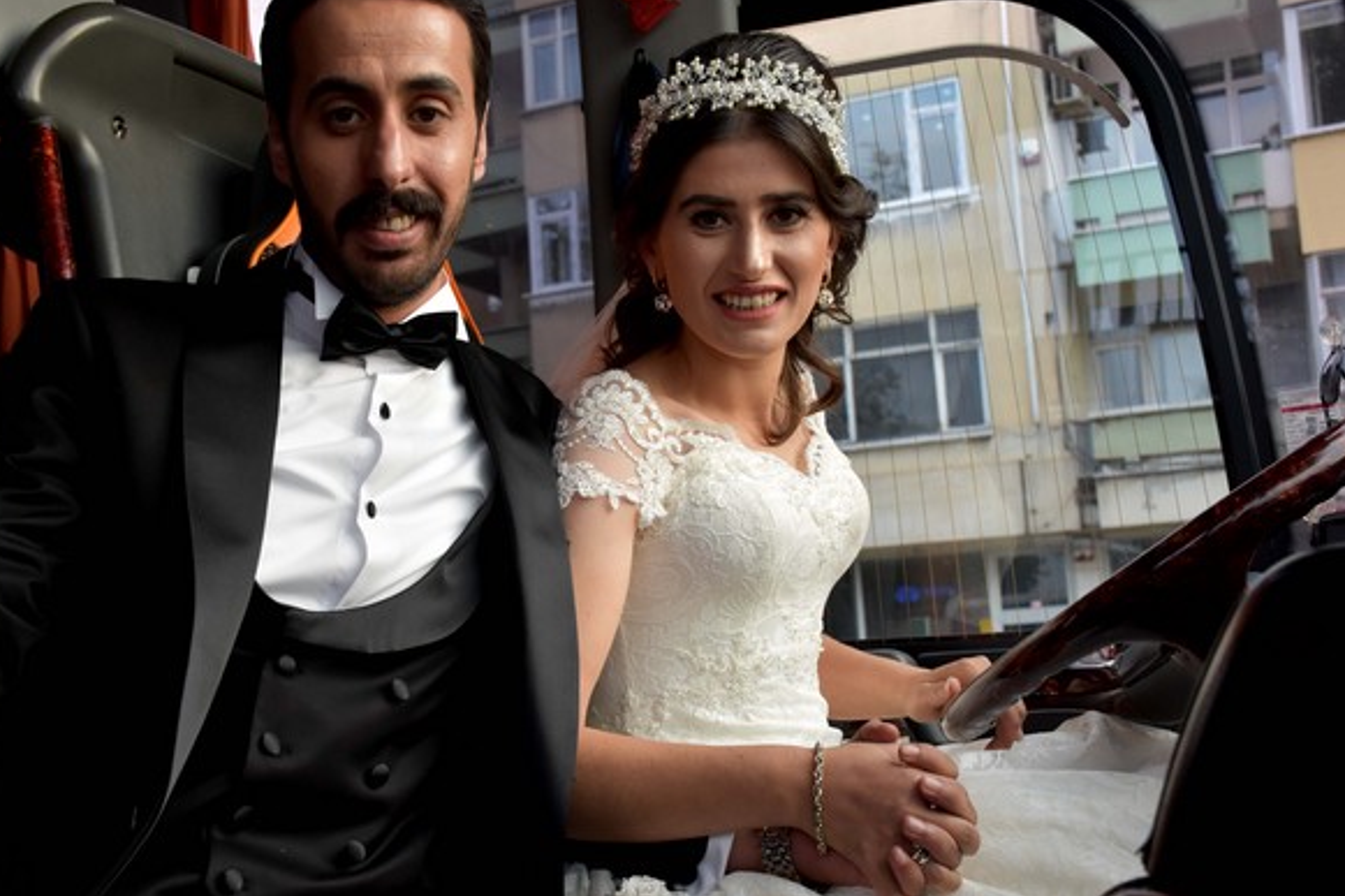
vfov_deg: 29.8
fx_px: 1681
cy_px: 453
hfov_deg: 43.5
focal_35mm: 45
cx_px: 574
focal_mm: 26
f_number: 5.6
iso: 800
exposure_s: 1/125
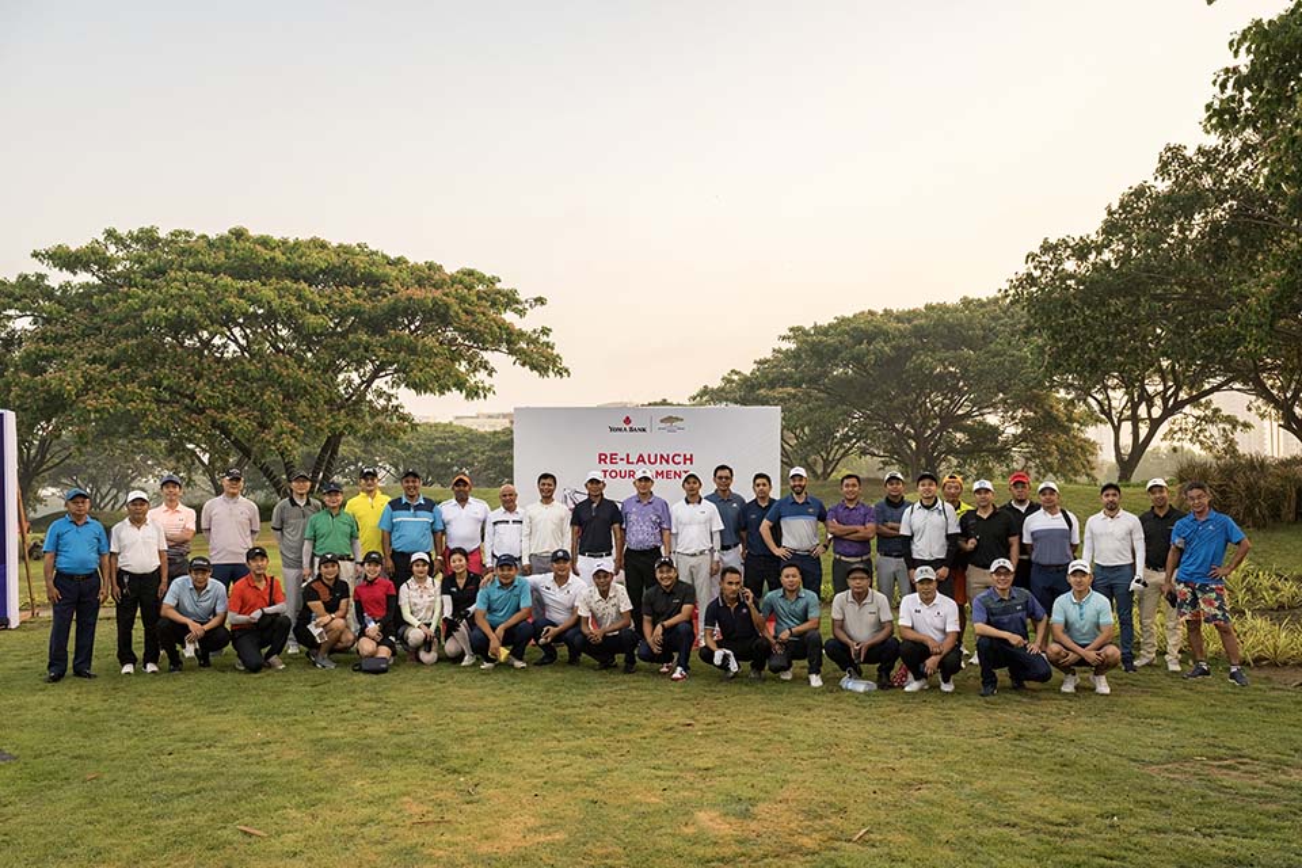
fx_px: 1085
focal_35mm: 30
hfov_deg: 61.9
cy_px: 434
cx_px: 651
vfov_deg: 43.6
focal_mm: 30
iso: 900
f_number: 8
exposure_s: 1/320
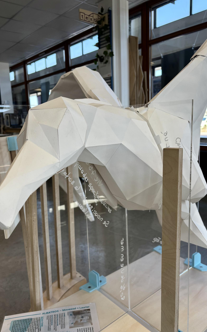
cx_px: 104
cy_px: 168
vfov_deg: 66.5
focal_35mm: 28
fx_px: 253
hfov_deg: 44.5
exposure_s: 1/130
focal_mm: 5.96
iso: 32
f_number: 1.6
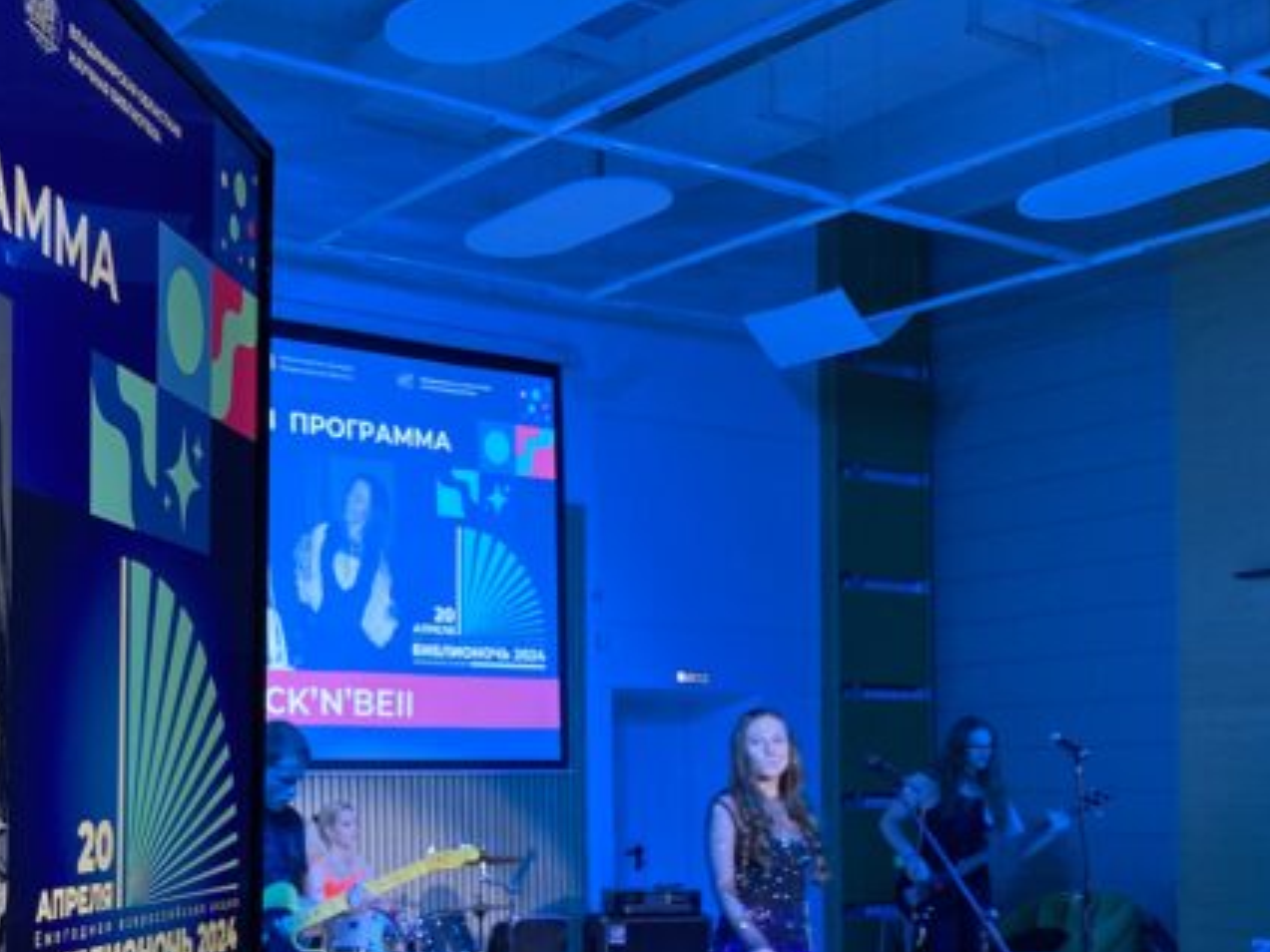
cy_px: 796
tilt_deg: +0.2
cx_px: 318
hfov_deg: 37.9
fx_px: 1798
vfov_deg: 28.9
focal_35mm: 49
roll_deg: +0.7
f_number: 1.8
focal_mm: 4.25
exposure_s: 1/50
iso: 200
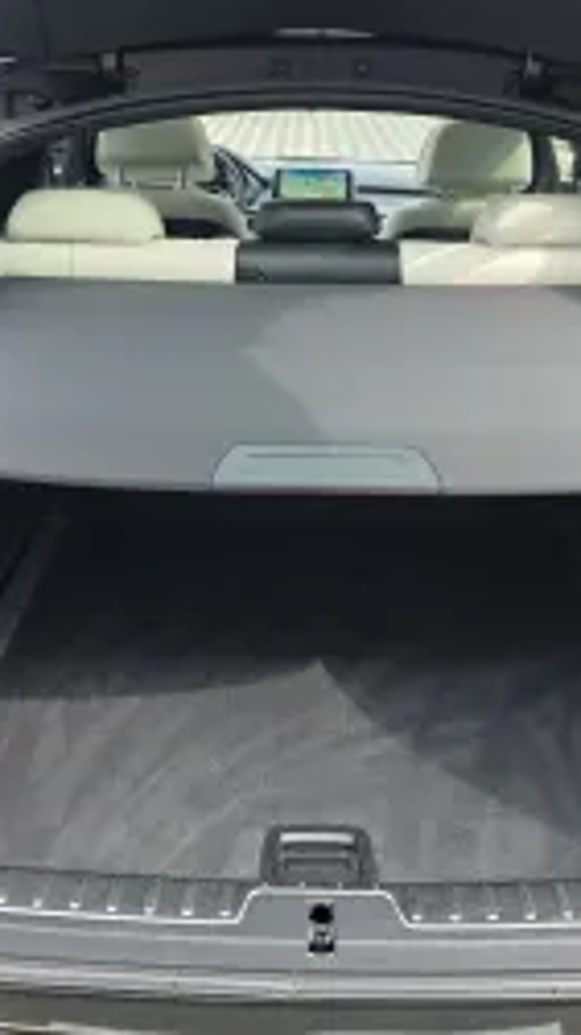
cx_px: 305
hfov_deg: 32.8
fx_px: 987
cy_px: 536
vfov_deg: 55.3
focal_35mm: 36
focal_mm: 6.25
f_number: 1.7
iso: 40
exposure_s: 1/180
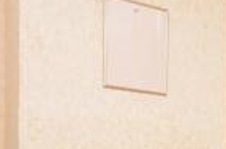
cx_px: 220
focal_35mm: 69
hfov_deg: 27.8
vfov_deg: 18.2
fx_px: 431
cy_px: 195
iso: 200
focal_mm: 10
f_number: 5
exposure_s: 1/6
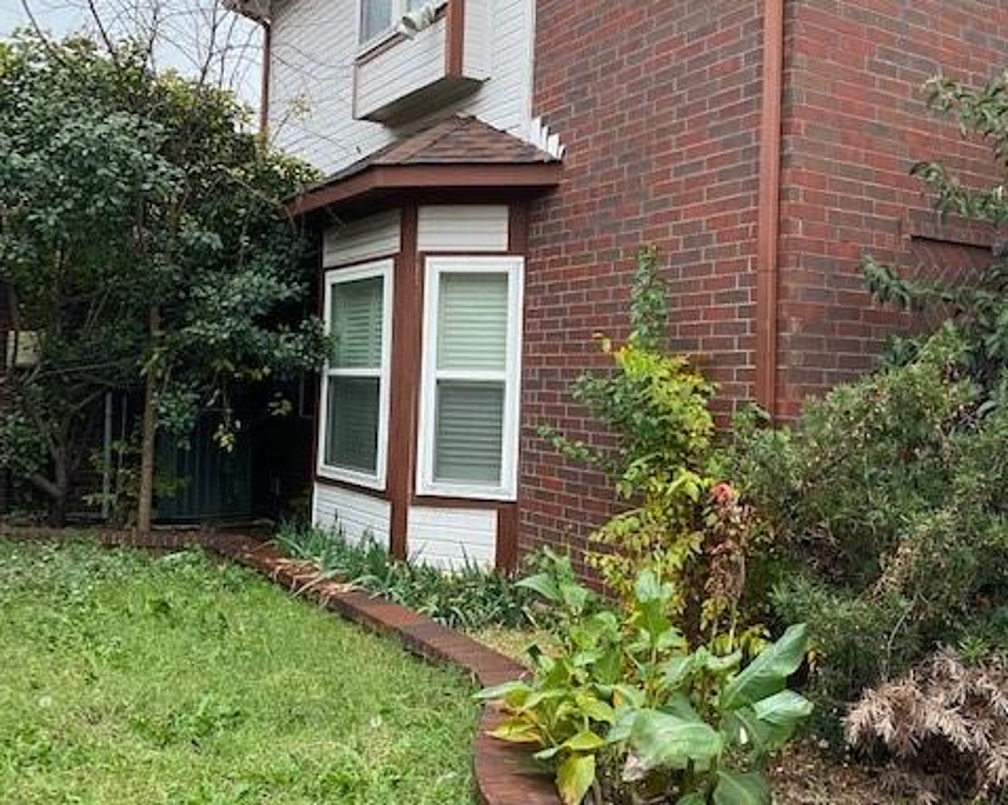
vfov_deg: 43.2
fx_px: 1014
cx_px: 504
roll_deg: -2.5
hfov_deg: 52.9
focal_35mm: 34
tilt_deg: +4.7
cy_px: 335
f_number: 1.8
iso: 400
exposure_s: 1/60
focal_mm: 4.25
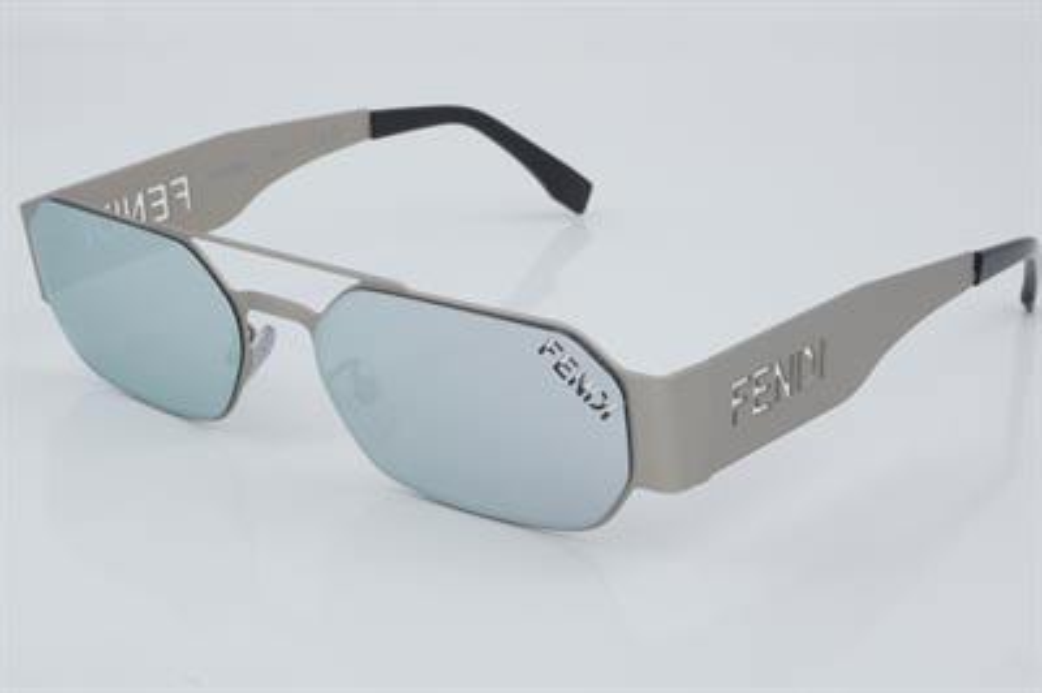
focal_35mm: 75
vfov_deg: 18.2
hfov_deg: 27.0
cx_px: 521
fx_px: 2169
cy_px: 346
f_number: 32
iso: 100
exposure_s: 1/3
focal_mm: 50
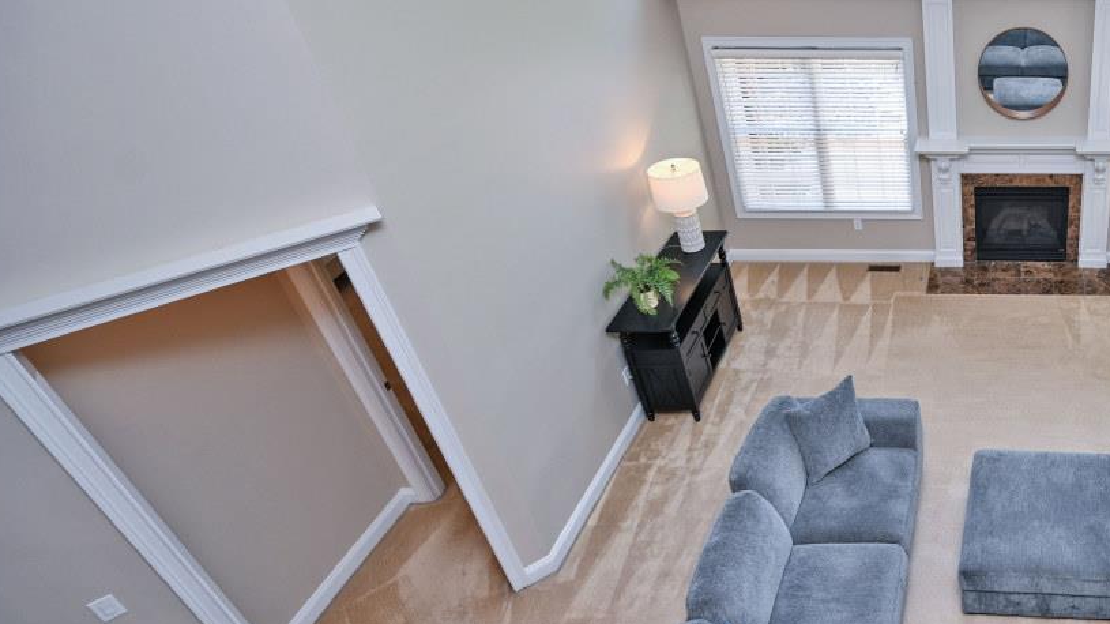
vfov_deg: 42.8
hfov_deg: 59.2
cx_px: 1005
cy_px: 287
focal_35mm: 27
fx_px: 795
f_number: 4.5
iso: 200
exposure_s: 1/80
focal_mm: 14
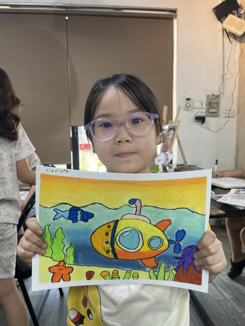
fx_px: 245
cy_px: 163
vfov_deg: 67.3
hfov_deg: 53.1
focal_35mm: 26
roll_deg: +1.4
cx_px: 122
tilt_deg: -6.5
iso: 100
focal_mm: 5.1
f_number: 1.6
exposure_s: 1/100
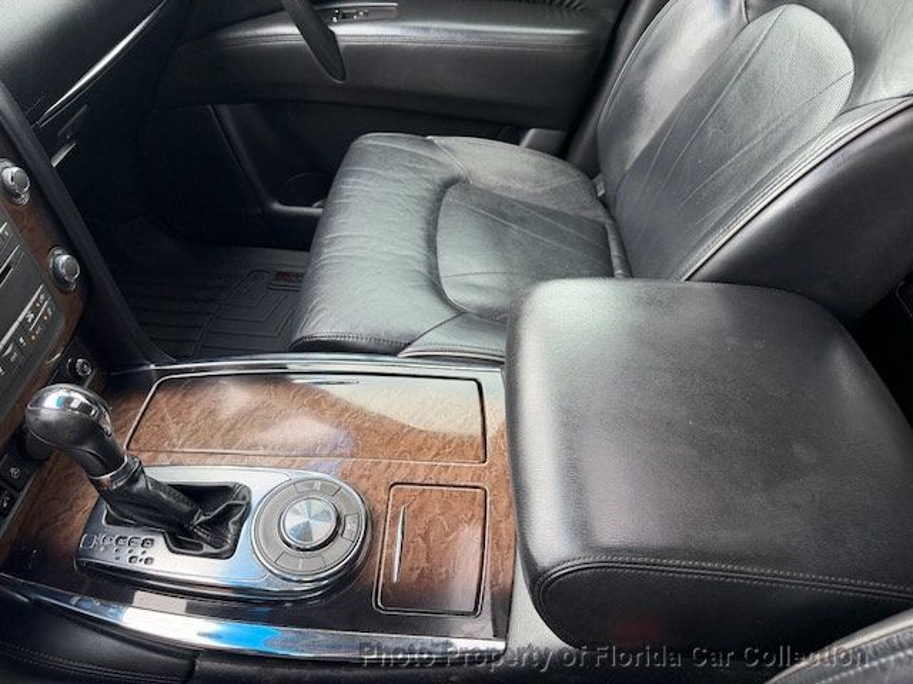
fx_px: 633
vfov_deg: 56.8
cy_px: 342
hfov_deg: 71.6
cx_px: 456
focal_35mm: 24
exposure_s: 1/121
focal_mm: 6.76
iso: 125
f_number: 1.78
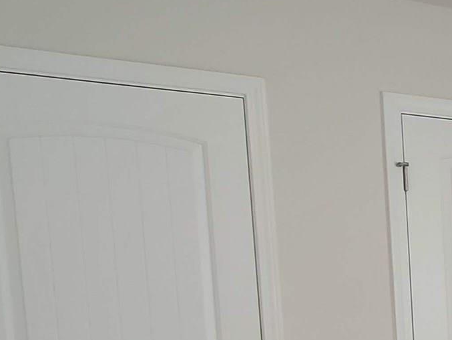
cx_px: 668
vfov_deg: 23.4
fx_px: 771
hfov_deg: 25.3
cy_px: 371
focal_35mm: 59
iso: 200
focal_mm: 1.8
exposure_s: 1/60
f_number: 2.2
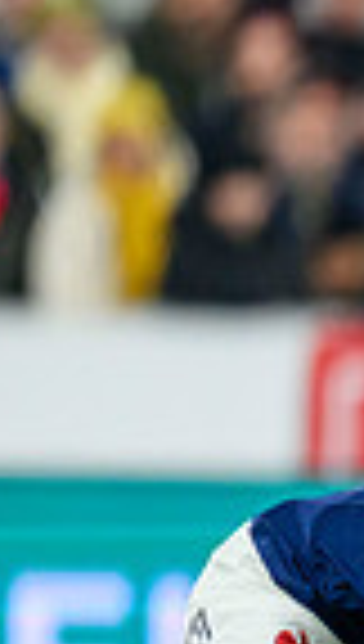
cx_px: 1516
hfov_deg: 0.4
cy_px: 659
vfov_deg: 0.7
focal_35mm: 3166
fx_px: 54038
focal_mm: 560
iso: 3200
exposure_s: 1/1250
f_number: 4
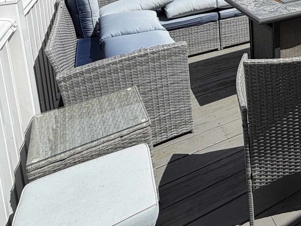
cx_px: 352
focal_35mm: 38
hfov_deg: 38.1
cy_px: -43
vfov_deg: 31.7
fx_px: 330
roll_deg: +0.6
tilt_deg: -7.2
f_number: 2.2
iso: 20
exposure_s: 1/1125
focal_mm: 2.22
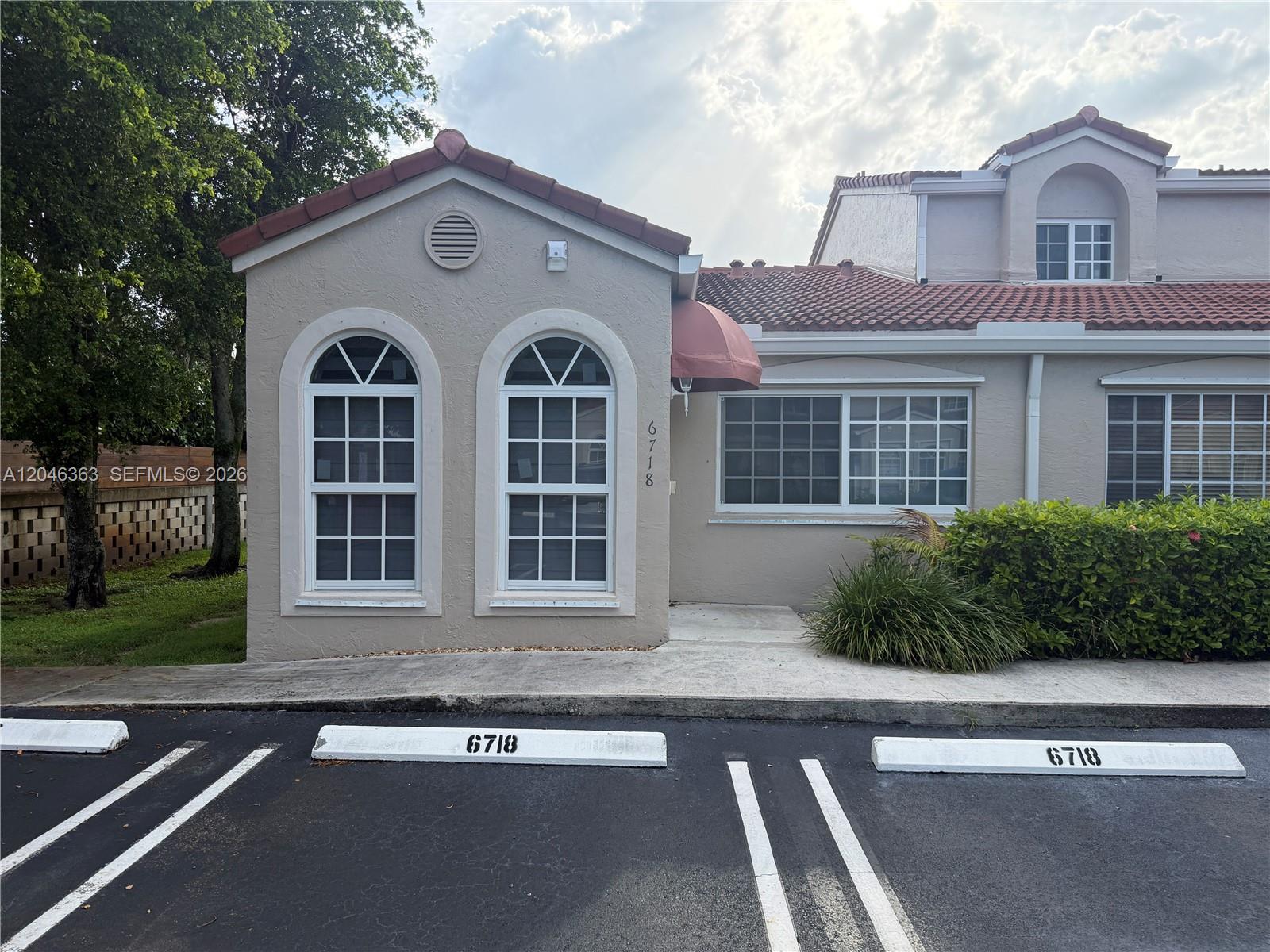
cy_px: 476
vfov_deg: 56.8
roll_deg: +0.4
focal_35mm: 24
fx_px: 881
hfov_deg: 71.6
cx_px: 635
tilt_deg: -1.1
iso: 100
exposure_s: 1/2053
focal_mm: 6.76
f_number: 1.78
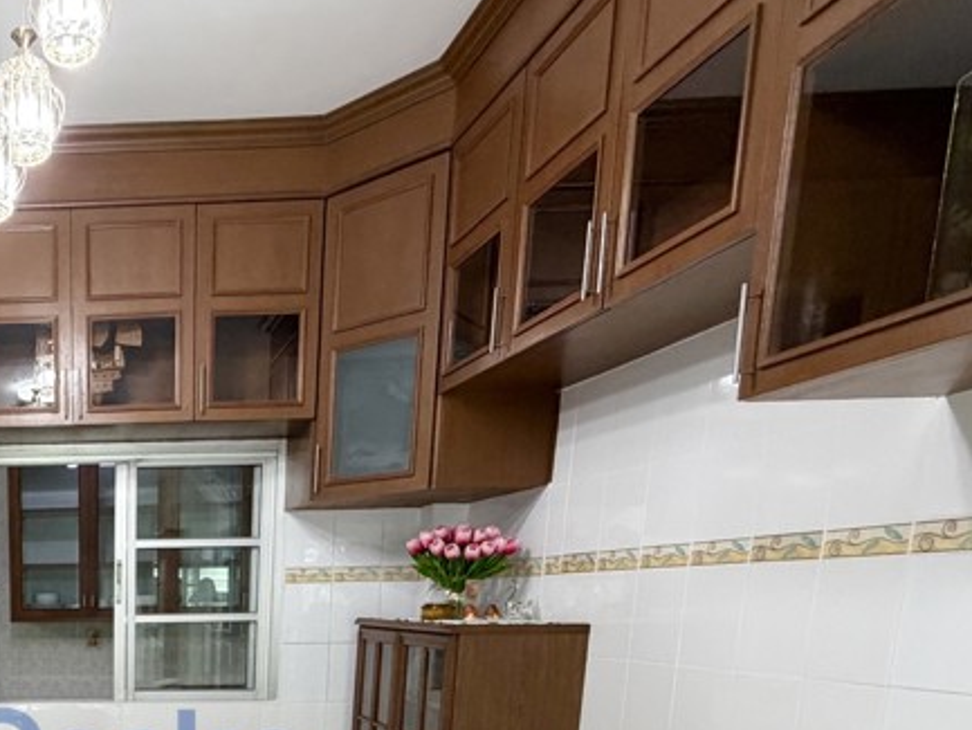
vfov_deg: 38.3
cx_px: 37
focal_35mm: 32
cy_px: 761
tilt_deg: -10.5
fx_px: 899
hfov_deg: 48.5
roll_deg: +1.5
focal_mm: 2.22
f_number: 2.2
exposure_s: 1/121
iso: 320
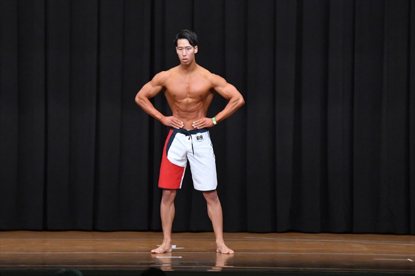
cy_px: 138
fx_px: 2328
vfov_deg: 6.8
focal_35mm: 202
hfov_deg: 10.2
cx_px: 208
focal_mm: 135
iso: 8000
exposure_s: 1/400
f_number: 5.6
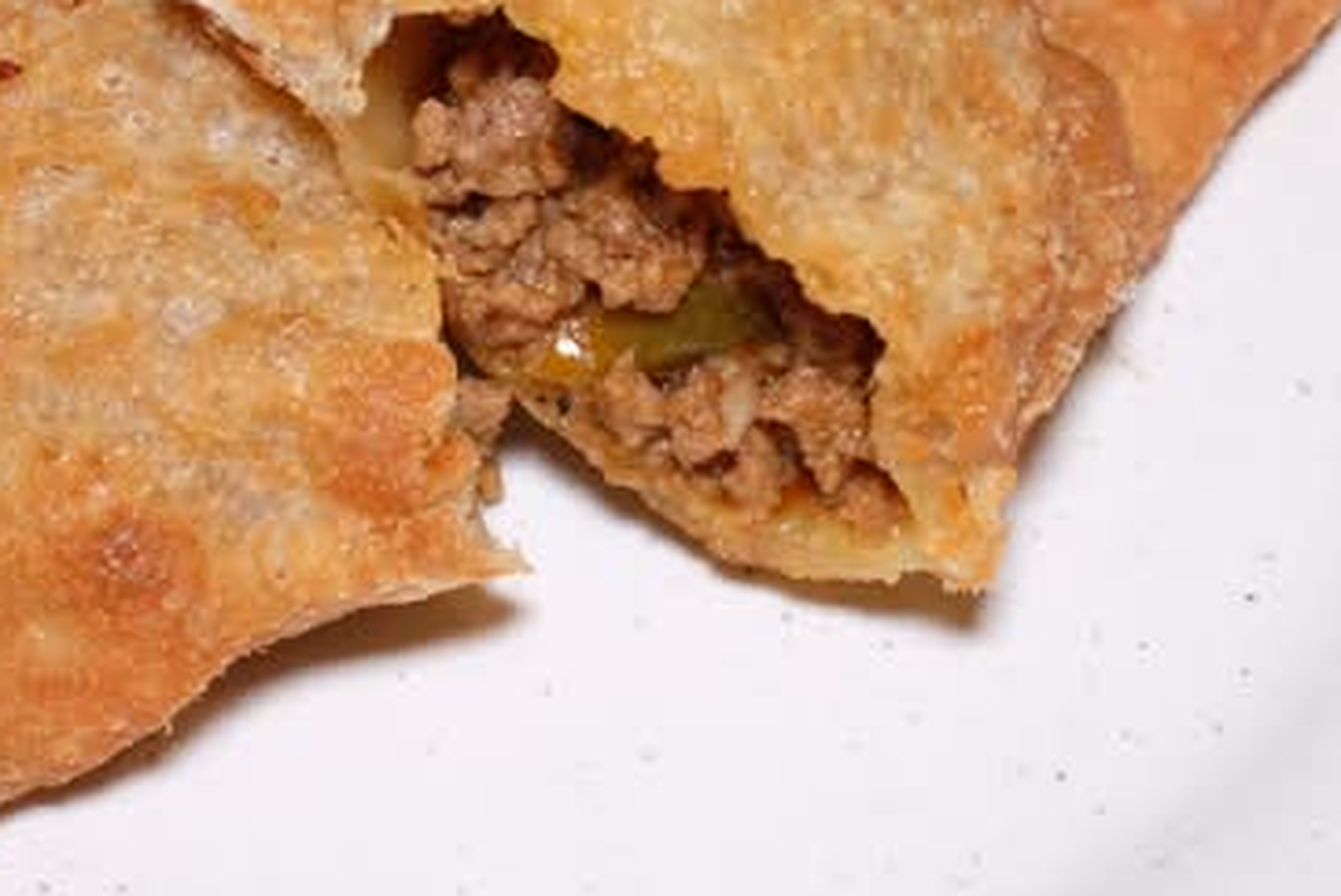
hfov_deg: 23.3
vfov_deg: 15.7
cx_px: 464
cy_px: 328
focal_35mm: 87
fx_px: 3242
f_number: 7.1
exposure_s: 1/50
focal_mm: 32
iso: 1250
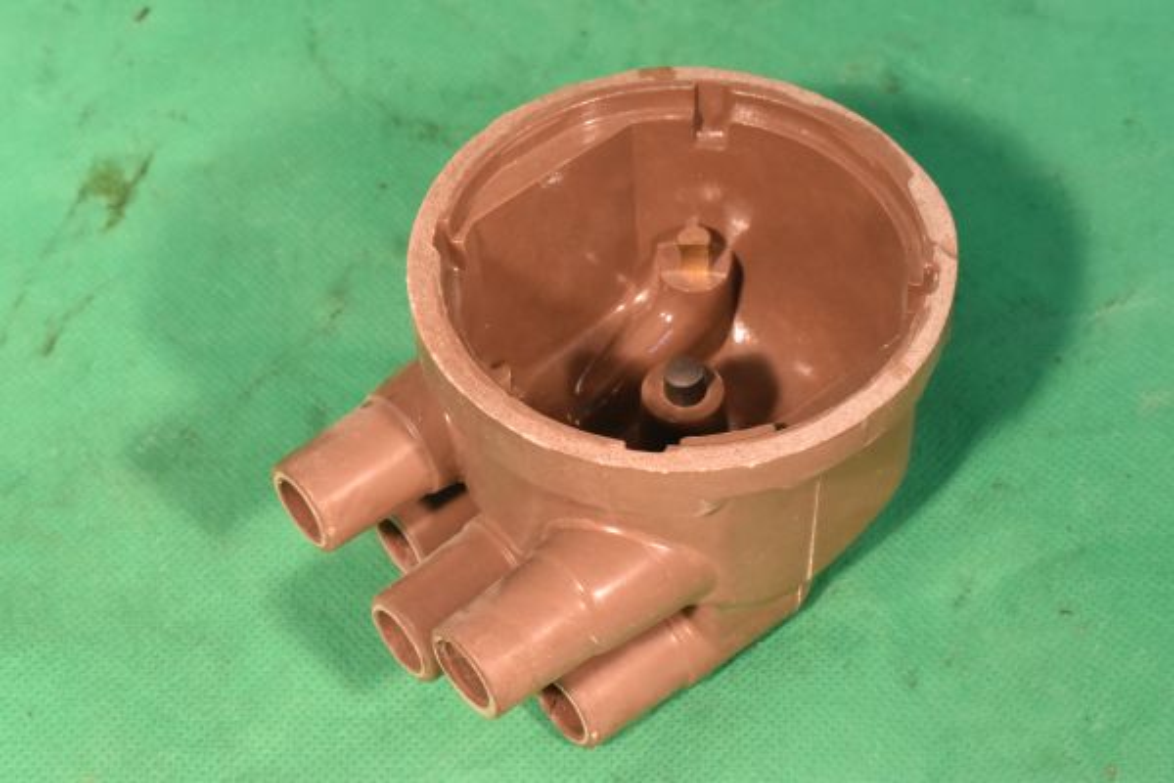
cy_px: 392
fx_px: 2690
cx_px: 587
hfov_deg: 24.6
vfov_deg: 16.6
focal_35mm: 82
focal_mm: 55
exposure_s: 1/100
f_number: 16
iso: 4000
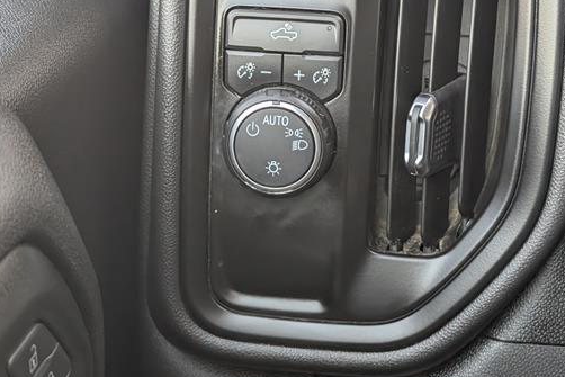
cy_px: 119
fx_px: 1020
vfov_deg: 20.8
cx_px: 302
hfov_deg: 30.9
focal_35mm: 65
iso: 532
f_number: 1.68
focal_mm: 6.9
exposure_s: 1/769
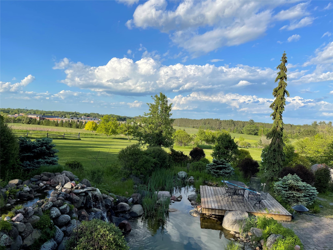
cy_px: 125
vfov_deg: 53.1
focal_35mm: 26
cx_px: 166
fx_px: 250
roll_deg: -3.6
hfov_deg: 67.3
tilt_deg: -2.5
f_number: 1.6
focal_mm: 5.1
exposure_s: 1/3165
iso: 32
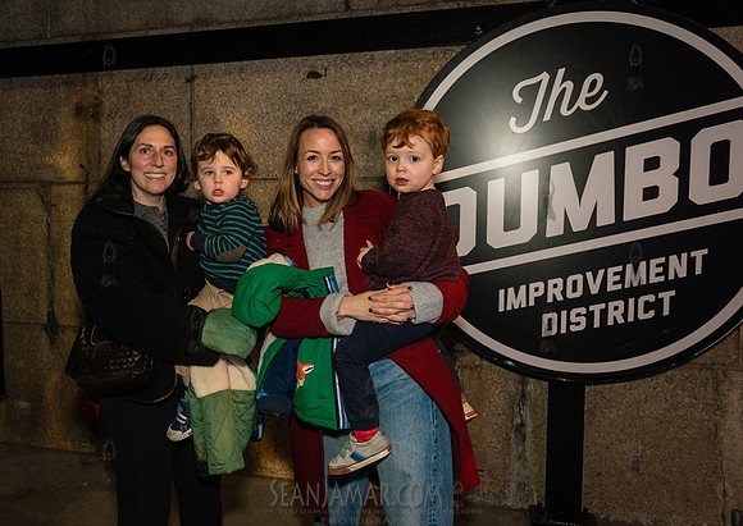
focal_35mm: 33
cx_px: 282
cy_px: 248
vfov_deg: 41.7
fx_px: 692
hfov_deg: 55.9
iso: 4000
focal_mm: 27
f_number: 4.5
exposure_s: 1/160
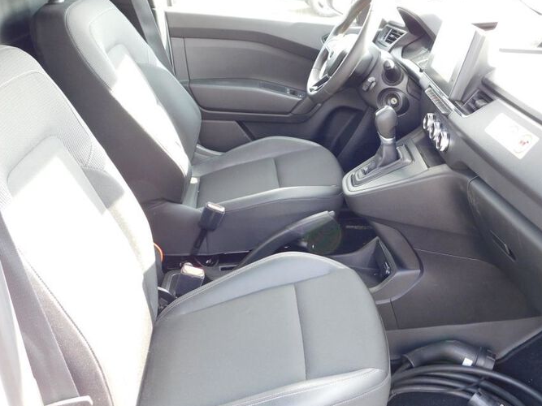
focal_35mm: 36
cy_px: 175
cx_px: 310
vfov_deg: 39.6
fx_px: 564
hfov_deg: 51.2
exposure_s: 1/30
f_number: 3.2
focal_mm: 5.3
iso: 200
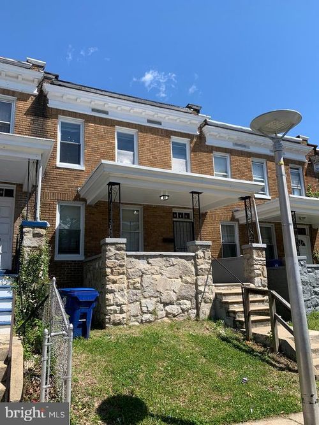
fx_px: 320
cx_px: 160
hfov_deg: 53.0
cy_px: 212
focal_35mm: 26
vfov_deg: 67.3
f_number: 1.8
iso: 25
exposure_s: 1/1718
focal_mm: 4.25
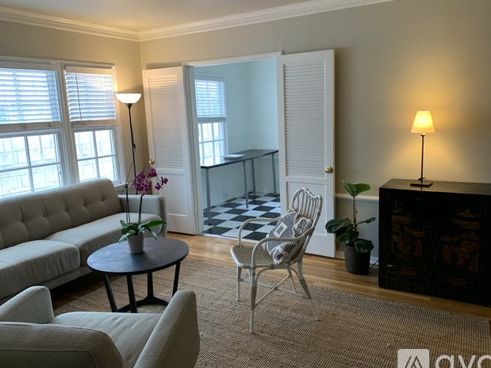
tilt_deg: -9.9
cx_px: 261
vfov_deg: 49.7
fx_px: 397
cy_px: 182
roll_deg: +2.0
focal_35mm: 28
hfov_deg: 63.4
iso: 160
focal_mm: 4.25
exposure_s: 1/60
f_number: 1.8
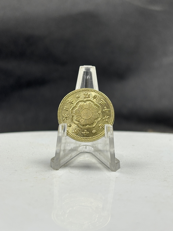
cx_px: 86
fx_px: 347
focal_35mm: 52
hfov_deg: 28.0
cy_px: 116
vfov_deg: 36.8
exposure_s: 1/50
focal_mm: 5.96
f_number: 1.6
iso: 40
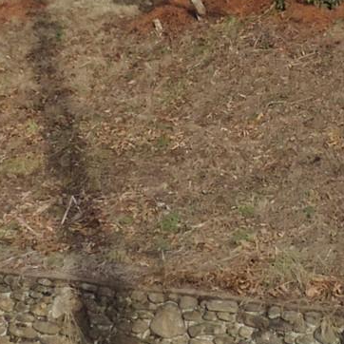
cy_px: 84
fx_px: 1349
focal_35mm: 120
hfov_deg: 14.4
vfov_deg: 14.5
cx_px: 299
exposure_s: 1/2000
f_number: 3
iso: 220
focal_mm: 4.3
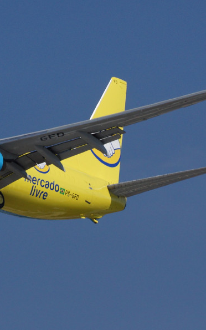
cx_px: -12
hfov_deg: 3.1
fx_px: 3781
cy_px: 160
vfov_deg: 5.0
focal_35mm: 421
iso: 200
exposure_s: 1/4000
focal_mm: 160
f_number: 5.6
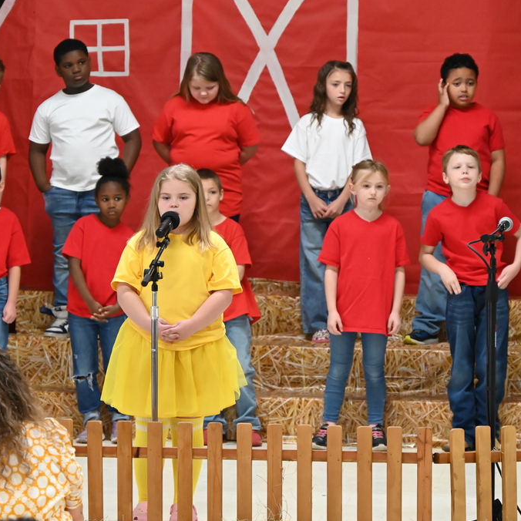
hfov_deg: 9.7
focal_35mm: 180
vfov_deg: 9.7
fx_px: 3065
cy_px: 260
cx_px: 255
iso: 10000
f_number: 6.3
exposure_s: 1/125
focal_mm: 140
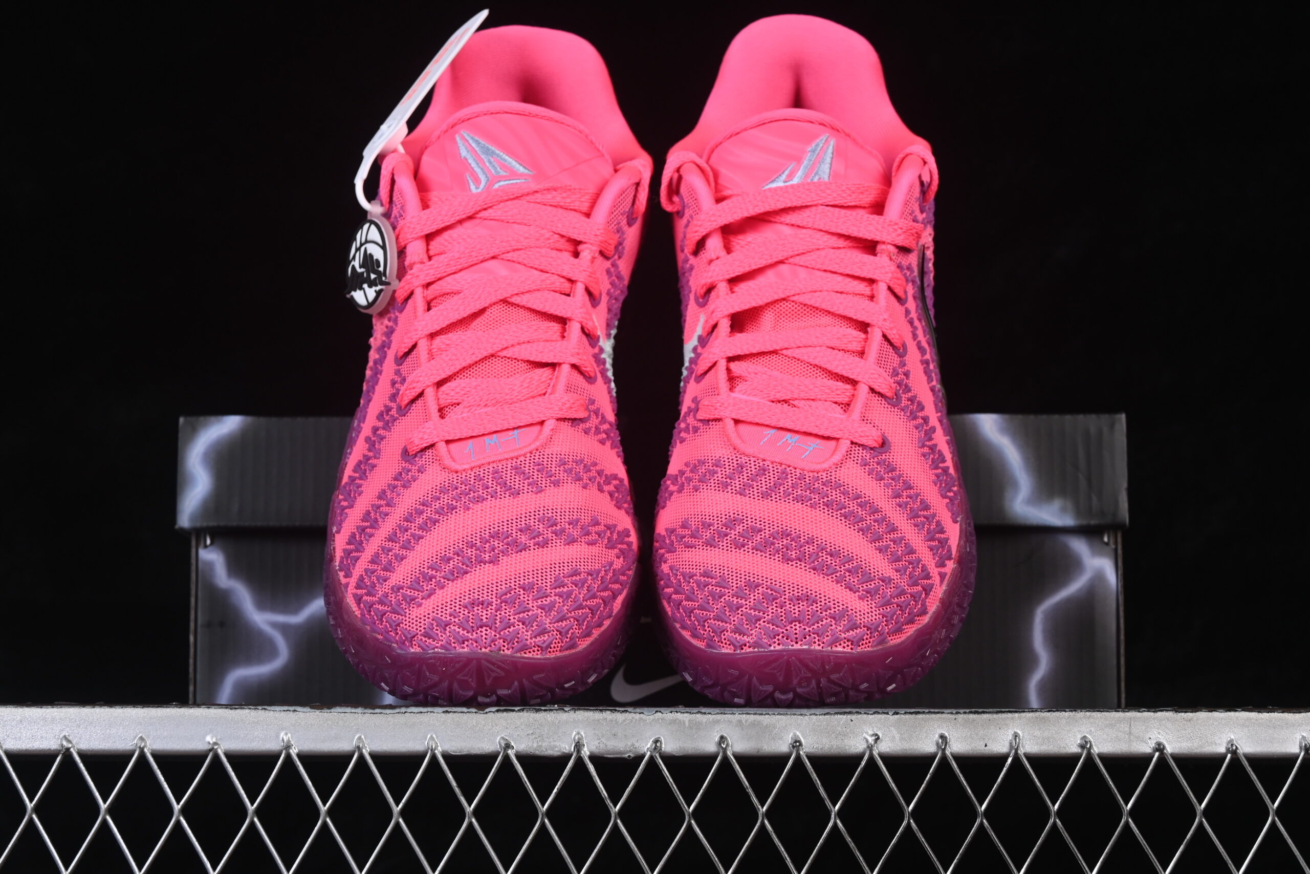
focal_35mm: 75
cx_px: 655
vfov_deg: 18.2
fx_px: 2729
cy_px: 437
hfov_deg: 27.0
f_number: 8
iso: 160
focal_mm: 50
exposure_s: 1/80
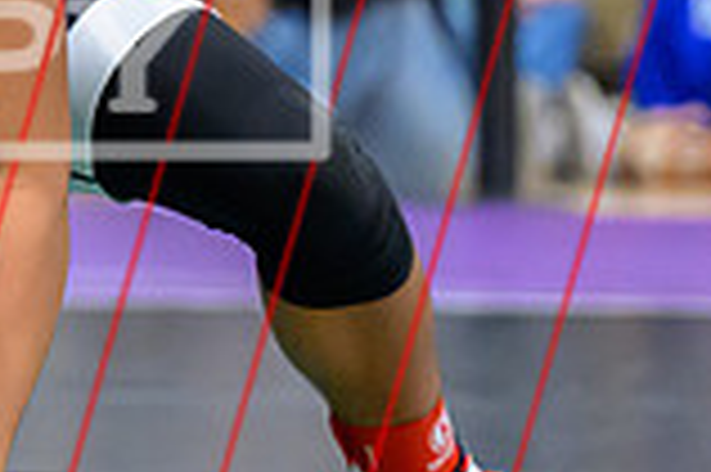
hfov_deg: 3.7
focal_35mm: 555
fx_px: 10950
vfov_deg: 2.5
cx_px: -369
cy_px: 94
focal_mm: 115
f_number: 2.8
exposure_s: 1/640
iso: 6400
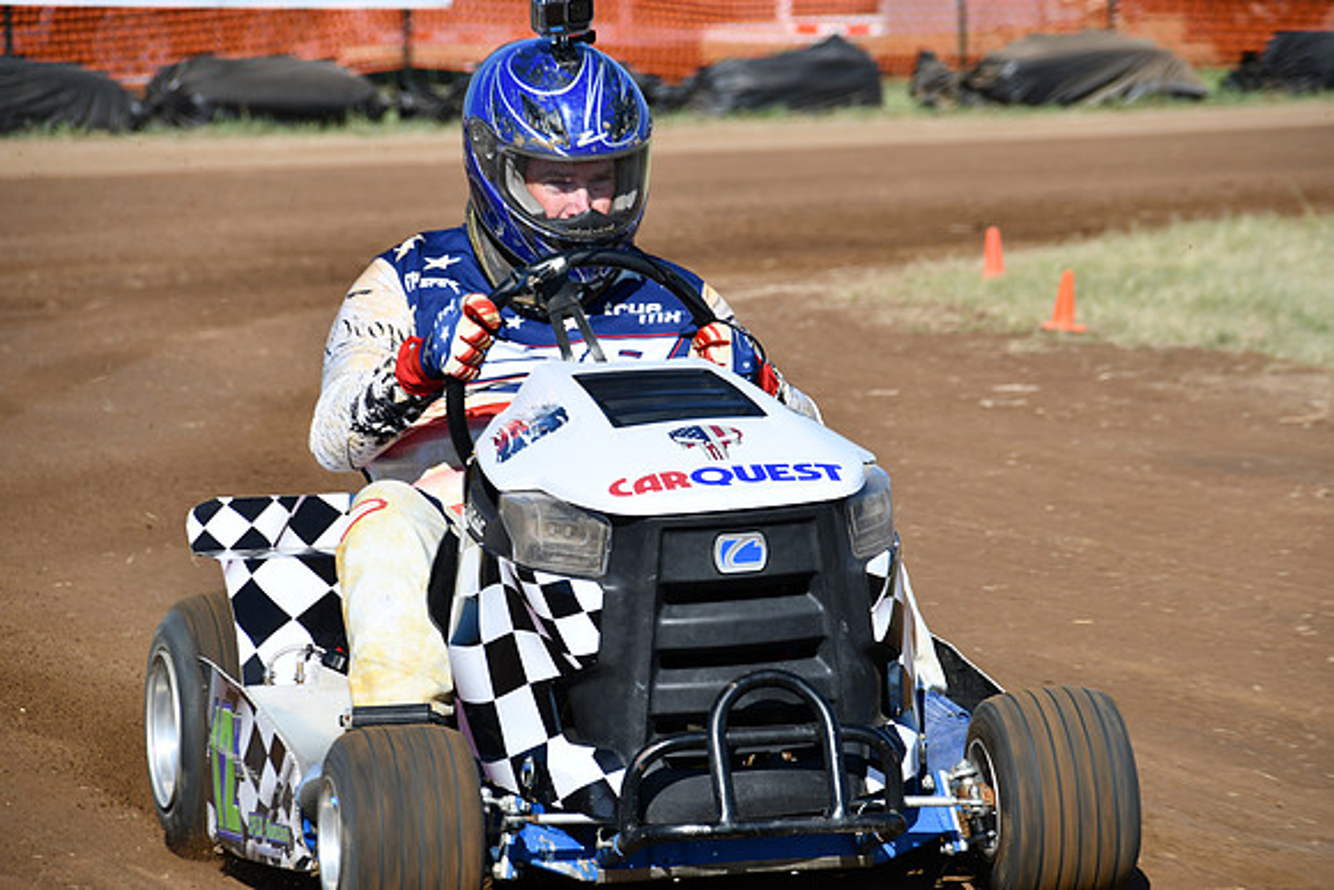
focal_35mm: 277
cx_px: 667
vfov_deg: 5.0
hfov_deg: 7.4
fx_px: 10266
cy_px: 445
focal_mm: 185
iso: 180
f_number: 8
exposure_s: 1/500
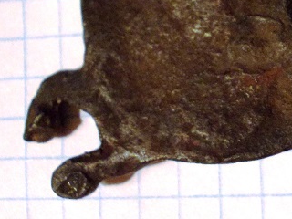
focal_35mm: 89
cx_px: 297
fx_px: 751
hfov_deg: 21.2
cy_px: 74
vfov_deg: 16.6
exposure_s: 1/15
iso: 200
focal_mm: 5.3
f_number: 3.1
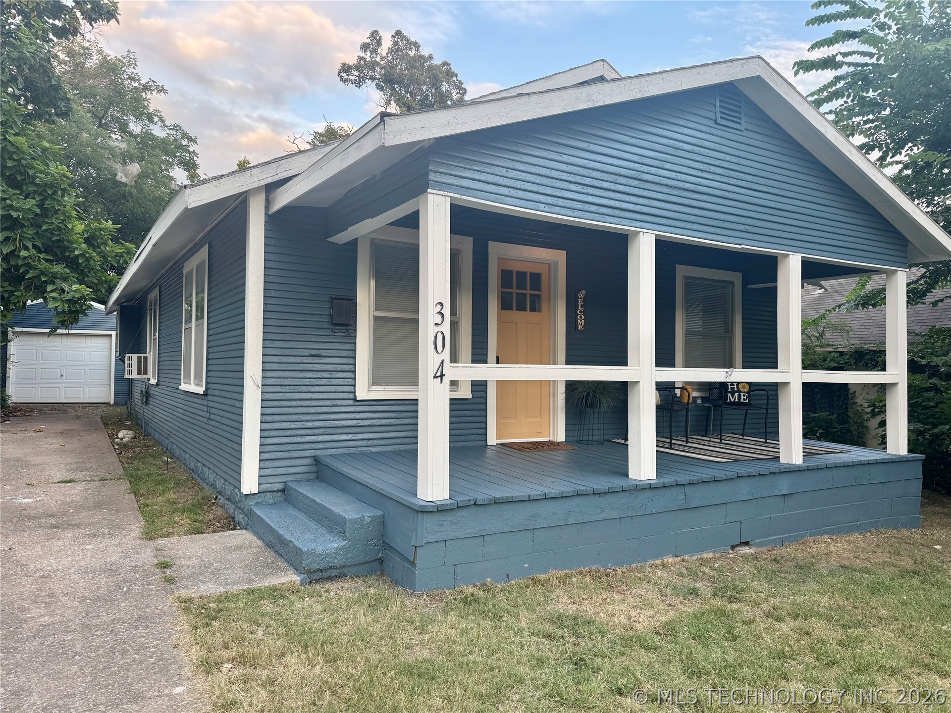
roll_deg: -0.7
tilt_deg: +0.6
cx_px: 476
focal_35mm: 24
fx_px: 659
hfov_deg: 71.6
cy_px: 356
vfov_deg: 56.8
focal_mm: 6.76
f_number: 1.78
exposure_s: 1/181
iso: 80
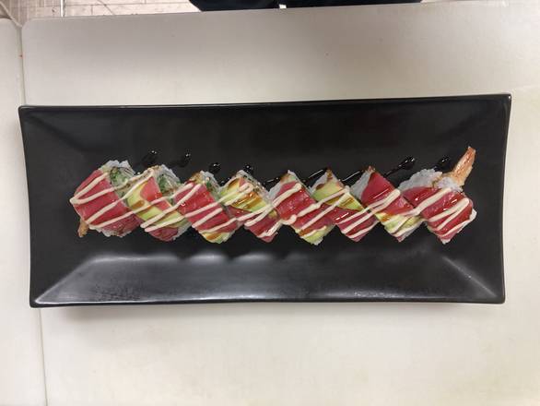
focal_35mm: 28
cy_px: 203
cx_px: 270
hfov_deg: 63.4
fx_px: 437
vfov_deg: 49.8
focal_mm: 3.99
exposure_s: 1/44
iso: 125
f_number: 1.8
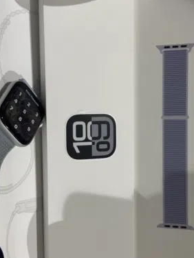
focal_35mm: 51
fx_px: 381
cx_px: 100
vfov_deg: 37.5
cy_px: 136
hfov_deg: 28.6
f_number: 1.78
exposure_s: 1/50
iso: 125
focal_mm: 6.86
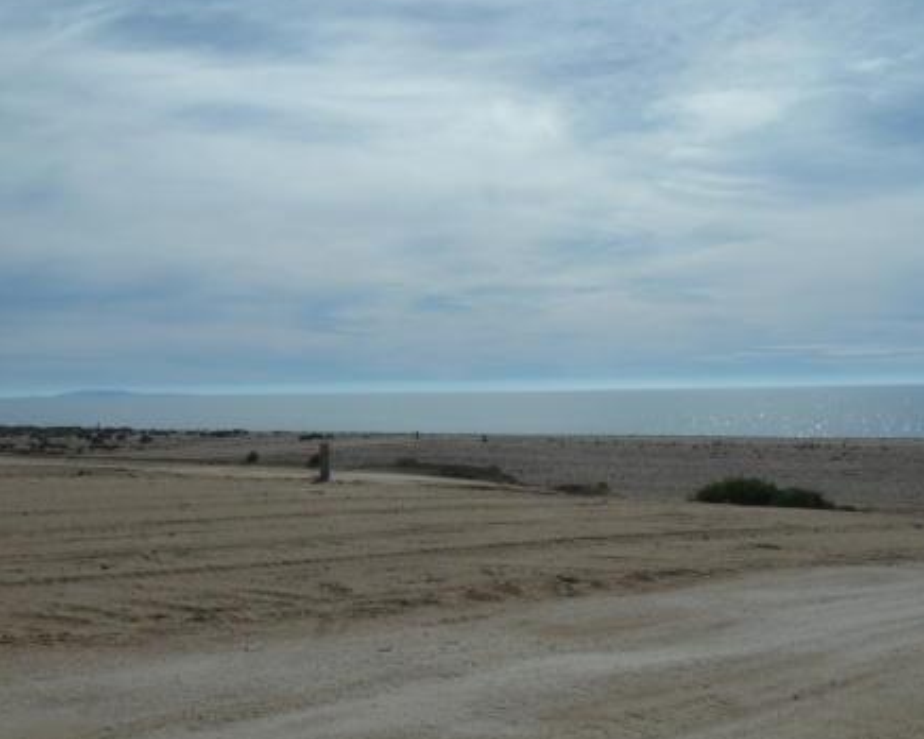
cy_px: 380
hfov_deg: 40.2
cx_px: 370
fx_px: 1258
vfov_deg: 32.7
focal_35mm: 46
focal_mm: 5.3
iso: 80
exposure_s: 1/1300
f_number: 6.3
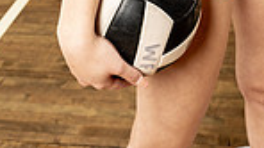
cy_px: -223
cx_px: 202
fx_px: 623
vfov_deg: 11.1
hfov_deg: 23.7
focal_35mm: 89
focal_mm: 28
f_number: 5.6
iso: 640
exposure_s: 1/250
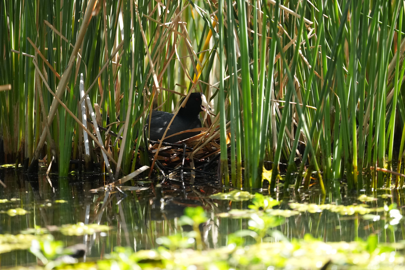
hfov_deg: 3.4
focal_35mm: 600
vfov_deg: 2.3
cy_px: 135
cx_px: 202
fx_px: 6749
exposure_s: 1/800
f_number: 4.5
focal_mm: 400
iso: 800
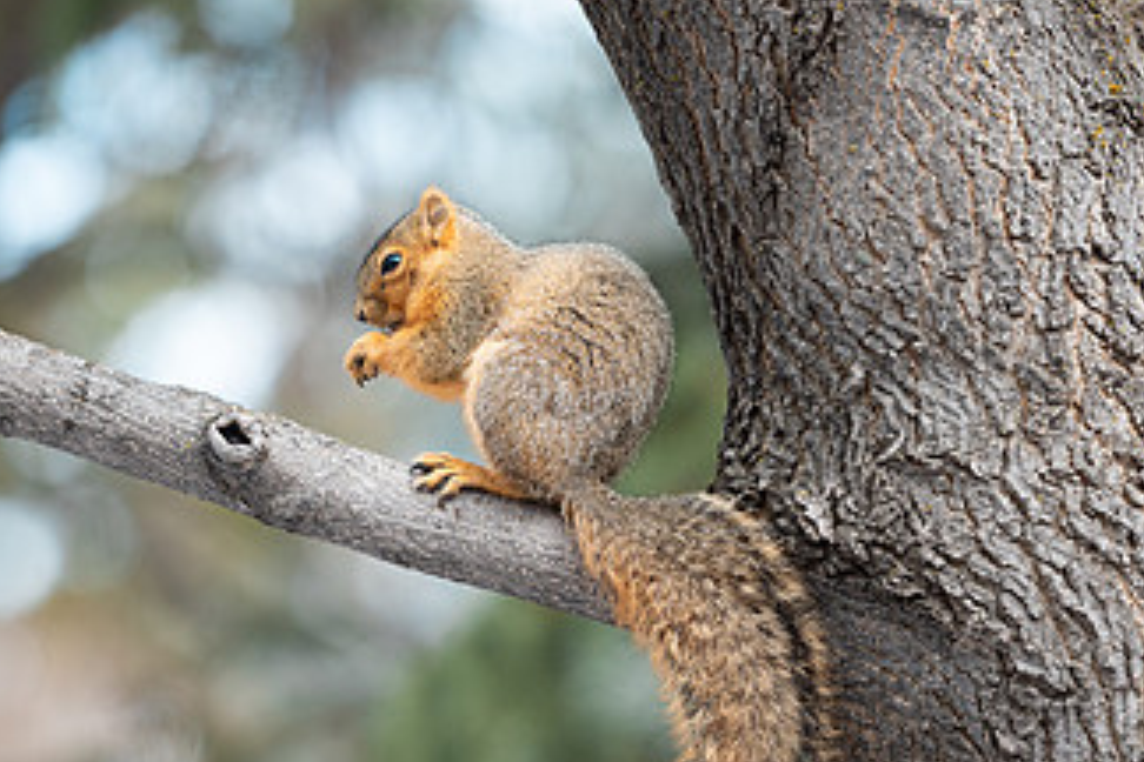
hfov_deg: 6.2
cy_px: 496
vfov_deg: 4.2
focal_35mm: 331
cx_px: 431
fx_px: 10518
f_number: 2.8
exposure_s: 1/640
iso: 250
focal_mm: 185
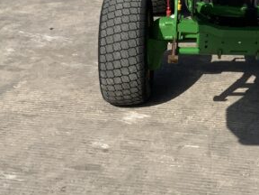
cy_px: -81
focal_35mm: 103
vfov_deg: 13.7
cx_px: 300
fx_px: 771
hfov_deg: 18.2
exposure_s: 1/1984
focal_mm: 3
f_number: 1.8
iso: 16
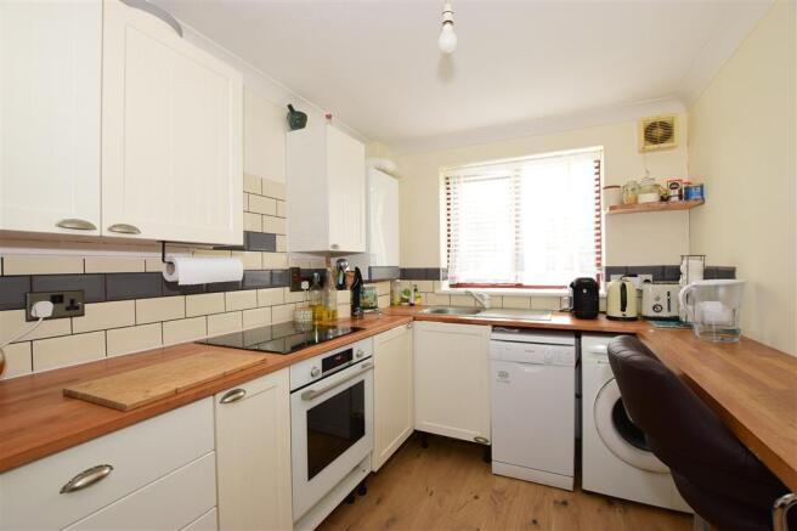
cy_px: 266
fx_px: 332
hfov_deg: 100.4
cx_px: 398
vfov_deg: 77.3
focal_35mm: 15
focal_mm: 10
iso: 640
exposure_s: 1/50
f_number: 6.3
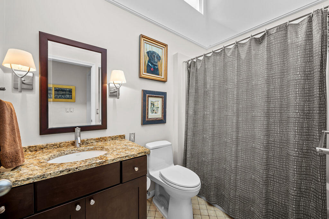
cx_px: 164
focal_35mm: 14
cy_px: 110
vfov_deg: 81.1
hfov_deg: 104.3
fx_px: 128
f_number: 10
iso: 250
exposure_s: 1.3
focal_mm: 14
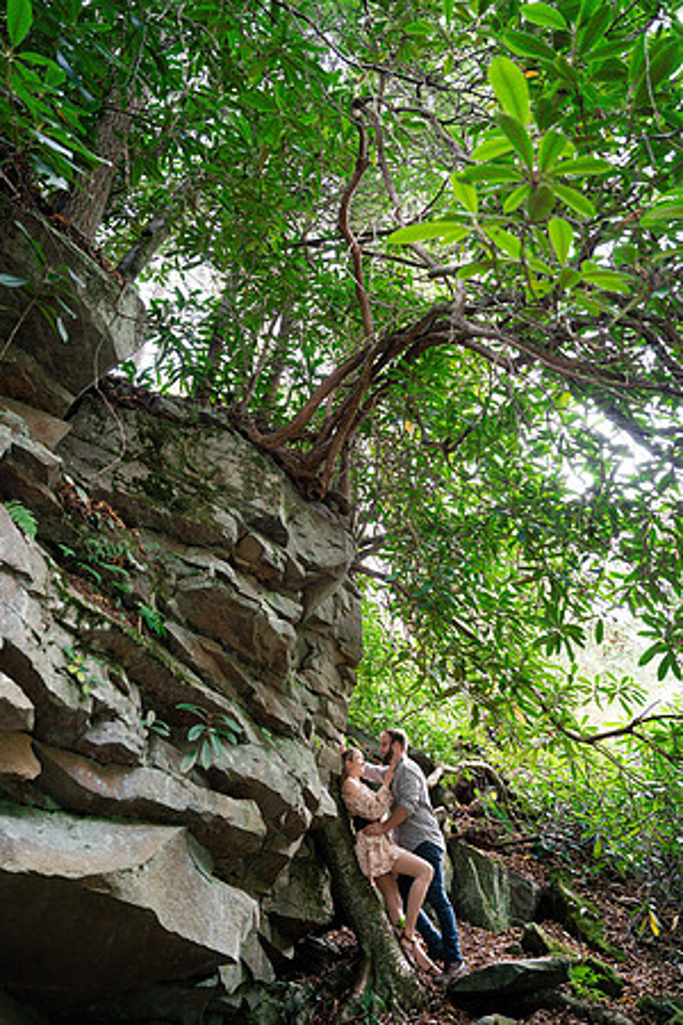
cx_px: 342
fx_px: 683
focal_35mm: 24
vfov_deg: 73.7
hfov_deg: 53.1
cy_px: 512
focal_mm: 24
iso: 1250
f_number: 2.8
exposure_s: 1/160
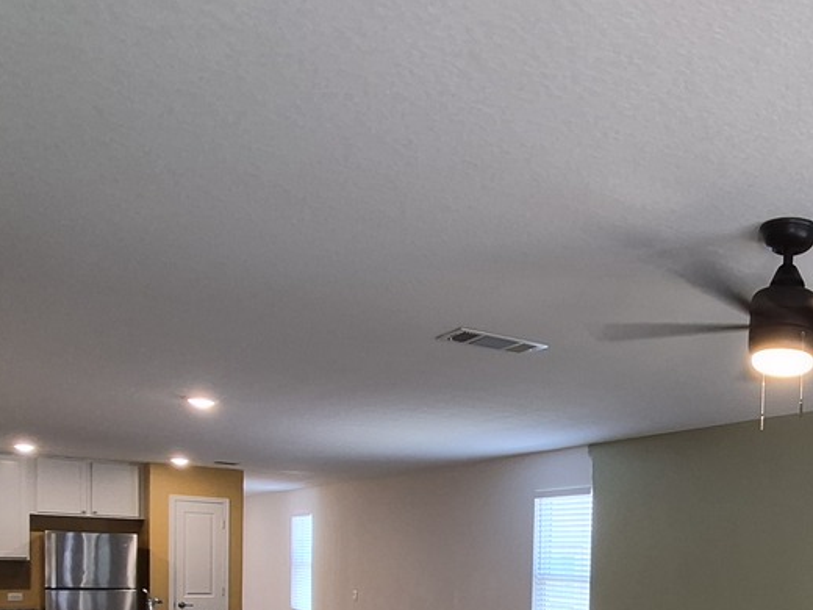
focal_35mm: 36
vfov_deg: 35.7
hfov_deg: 47.5
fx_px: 846
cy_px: 615
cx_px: 689
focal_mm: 1.74
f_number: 2.2
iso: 160
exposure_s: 1/60
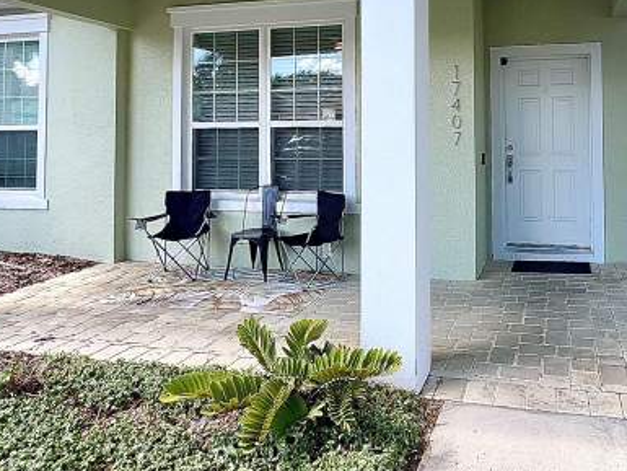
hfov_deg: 63.6
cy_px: 104
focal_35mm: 27
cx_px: 420
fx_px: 489
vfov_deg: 48.9
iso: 32
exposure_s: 1/271
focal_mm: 1.57
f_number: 1.8
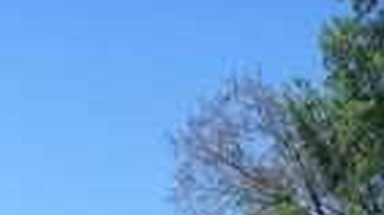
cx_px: -44
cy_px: 623
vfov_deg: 6.4
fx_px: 1760
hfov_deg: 12.2
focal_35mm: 173
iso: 80
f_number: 2.8
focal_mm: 3.85
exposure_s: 1/857
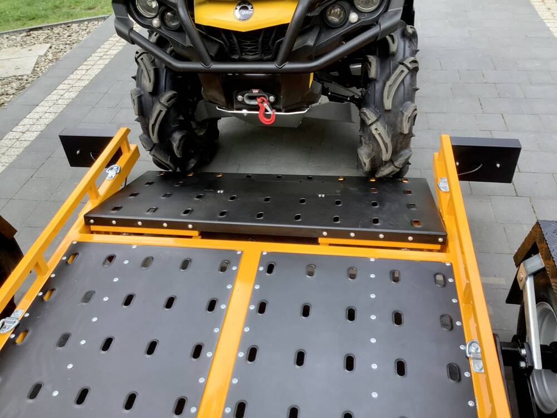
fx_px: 499
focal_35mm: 31
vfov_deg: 45.4
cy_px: 209
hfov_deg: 58.4
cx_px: 278
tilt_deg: -39.1
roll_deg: +3.9
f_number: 2.4
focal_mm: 3.3
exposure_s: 1/120
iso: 40
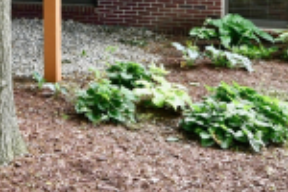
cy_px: -44
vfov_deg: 18.4
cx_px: -60
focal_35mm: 70
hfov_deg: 25.8
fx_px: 560
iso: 640
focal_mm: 14
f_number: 6.3
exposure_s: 1/125
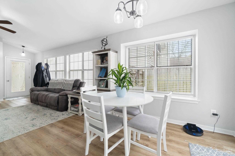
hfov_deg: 100.4
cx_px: 118
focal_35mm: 15
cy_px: 78
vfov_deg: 77.3
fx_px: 98
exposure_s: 1/6
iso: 500
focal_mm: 10
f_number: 9
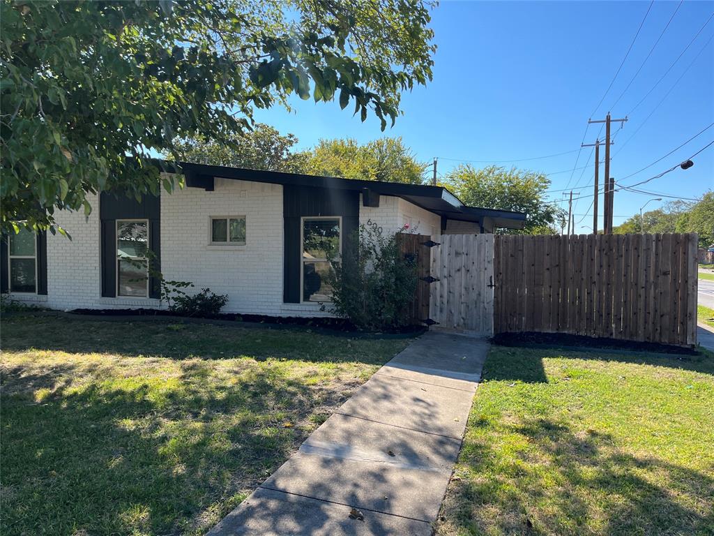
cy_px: 268
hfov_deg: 67.3
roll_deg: -0.3
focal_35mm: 26
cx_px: 357
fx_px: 536
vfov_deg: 53.1
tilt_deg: -1.7
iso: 50
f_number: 1.6
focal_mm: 5.1
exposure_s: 1/1992
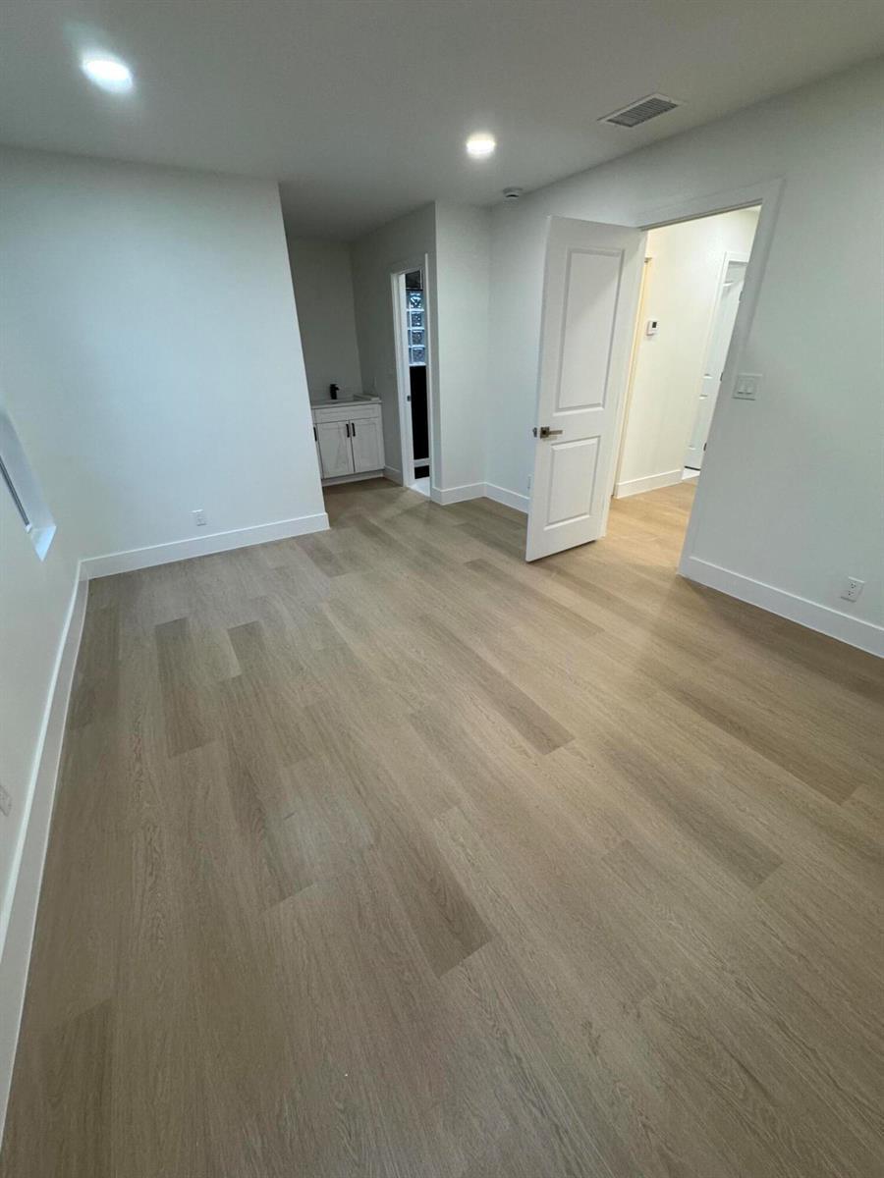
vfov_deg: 102.1
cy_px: 589
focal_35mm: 14
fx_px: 477
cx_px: 442
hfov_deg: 85.7
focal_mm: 2.22
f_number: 2.2
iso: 200
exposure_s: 1/99
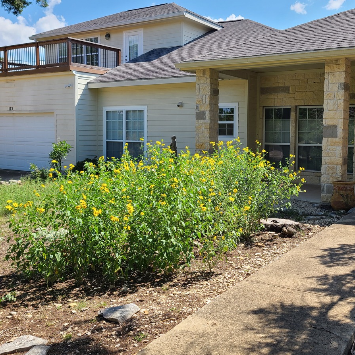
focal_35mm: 37
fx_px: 429
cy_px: 158
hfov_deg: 44.2
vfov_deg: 44.9
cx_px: 241
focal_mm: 5.4
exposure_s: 1/1248
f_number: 1.8
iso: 40
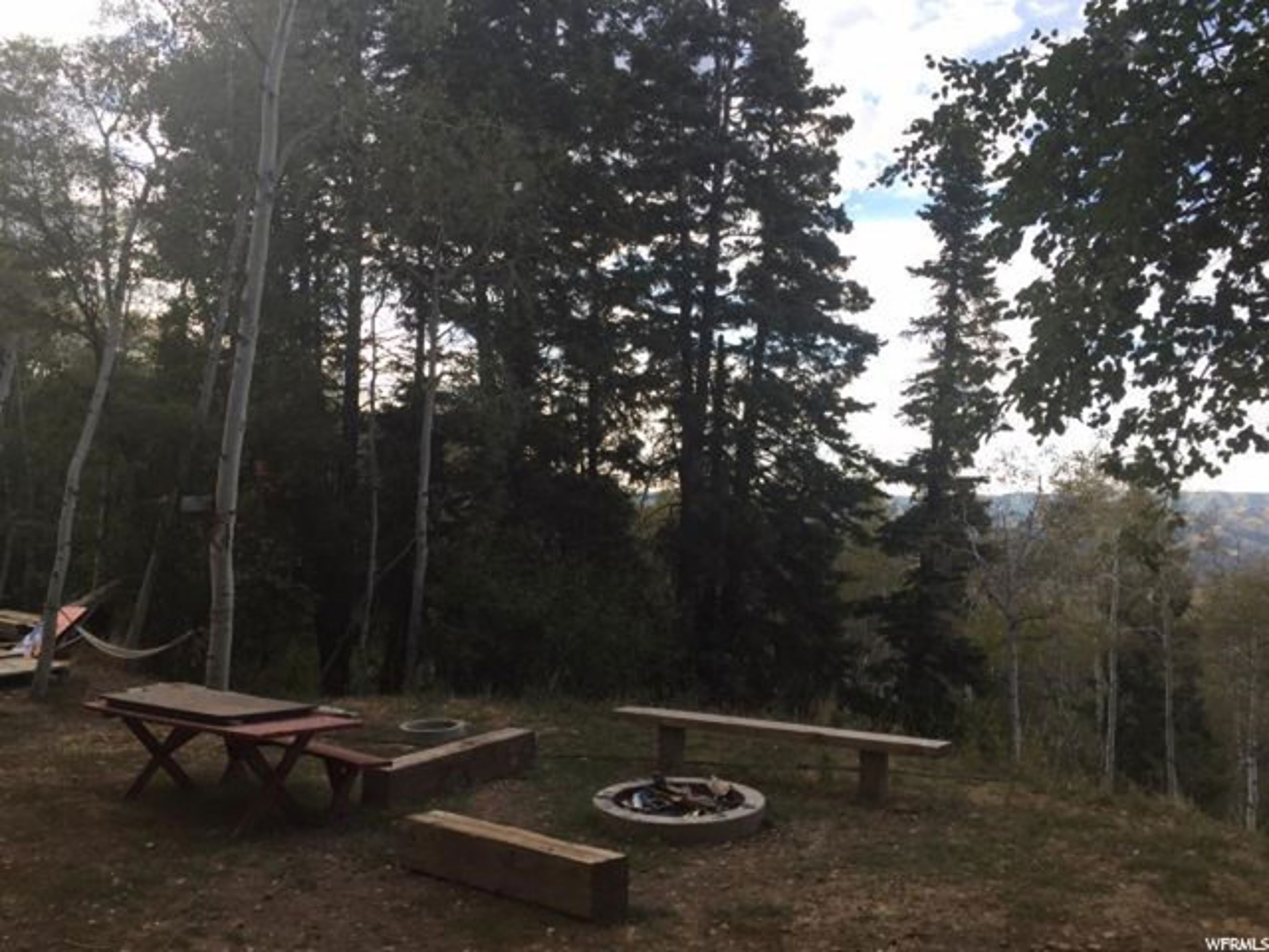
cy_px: 476
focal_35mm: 29
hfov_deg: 61.7
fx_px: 1063
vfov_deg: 48.2
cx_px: 634
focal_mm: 4.15
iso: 32
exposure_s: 1/329
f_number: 2.2
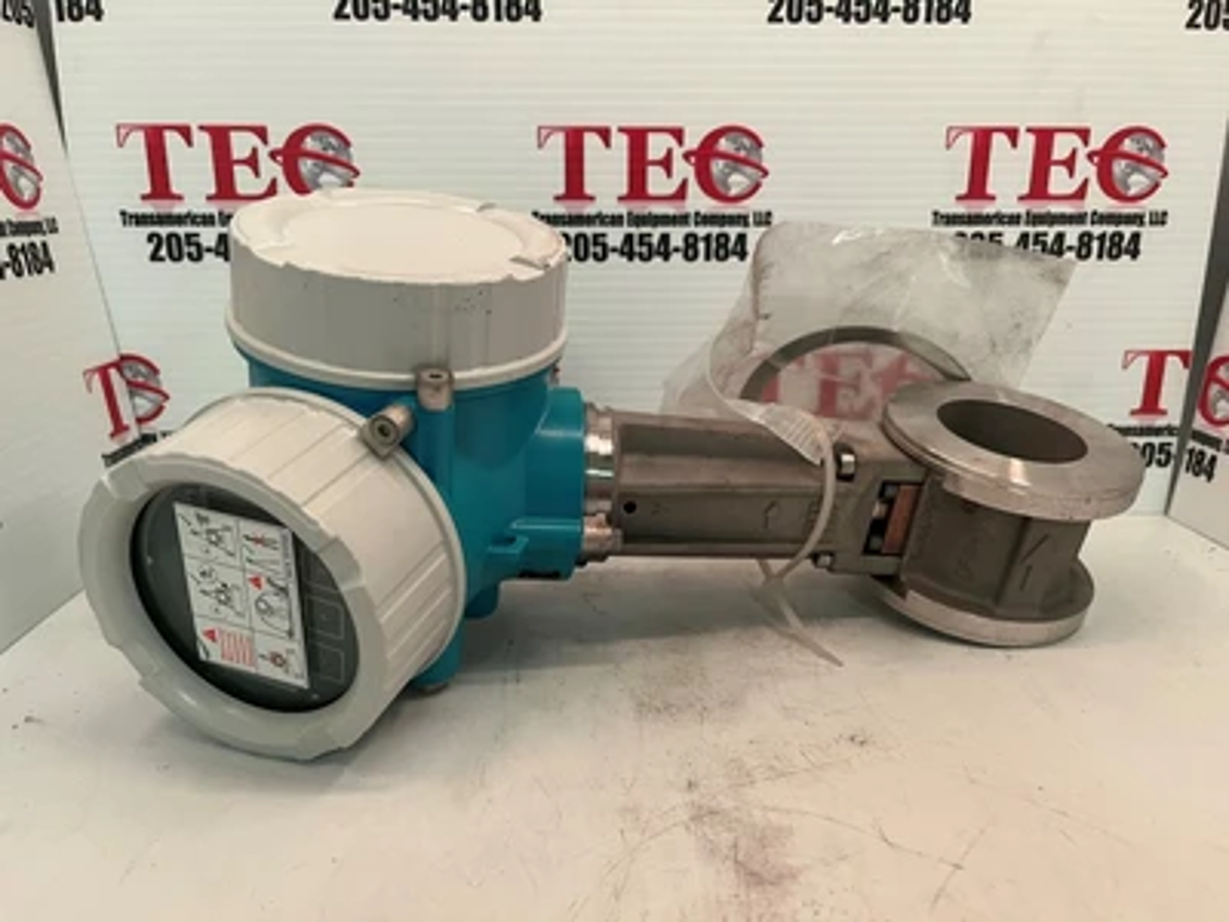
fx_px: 923
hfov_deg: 67.3
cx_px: 614
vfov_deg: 53.1
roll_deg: +0.9
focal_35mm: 26
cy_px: 461
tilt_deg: -15.1
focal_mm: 5.1
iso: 125
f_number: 1.6
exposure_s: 1/78
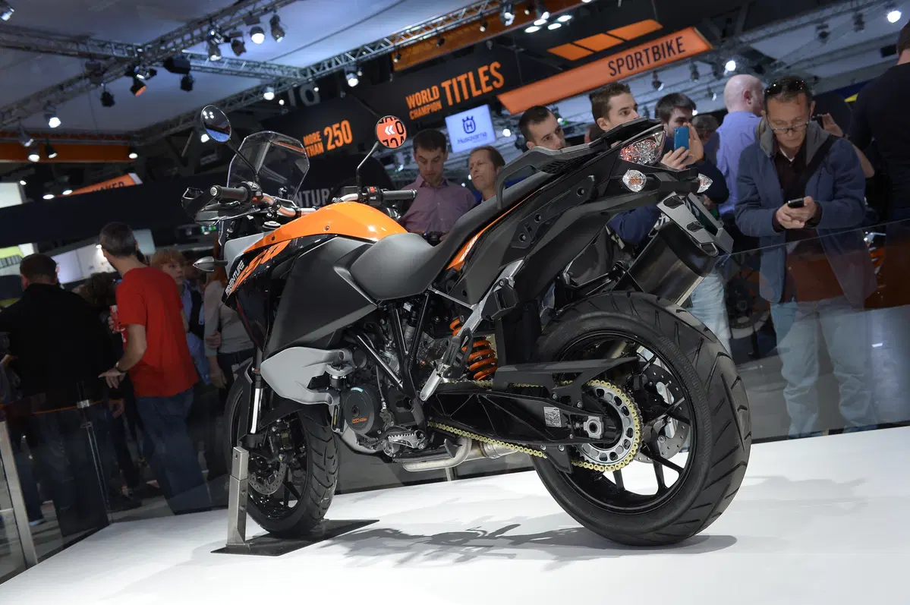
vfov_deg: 36.8
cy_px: 302
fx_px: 909
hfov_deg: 53.2
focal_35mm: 36
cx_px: 455
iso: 1000
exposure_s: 1/200
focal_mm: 36
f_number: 5.6
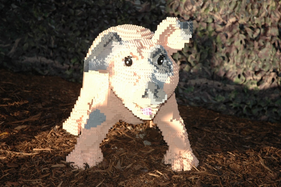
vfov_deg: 14.7
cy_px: 94
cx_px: 140
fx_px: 725
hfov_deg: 21.9
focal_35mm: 93
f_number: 4.5
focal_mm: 62
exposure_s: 1/400
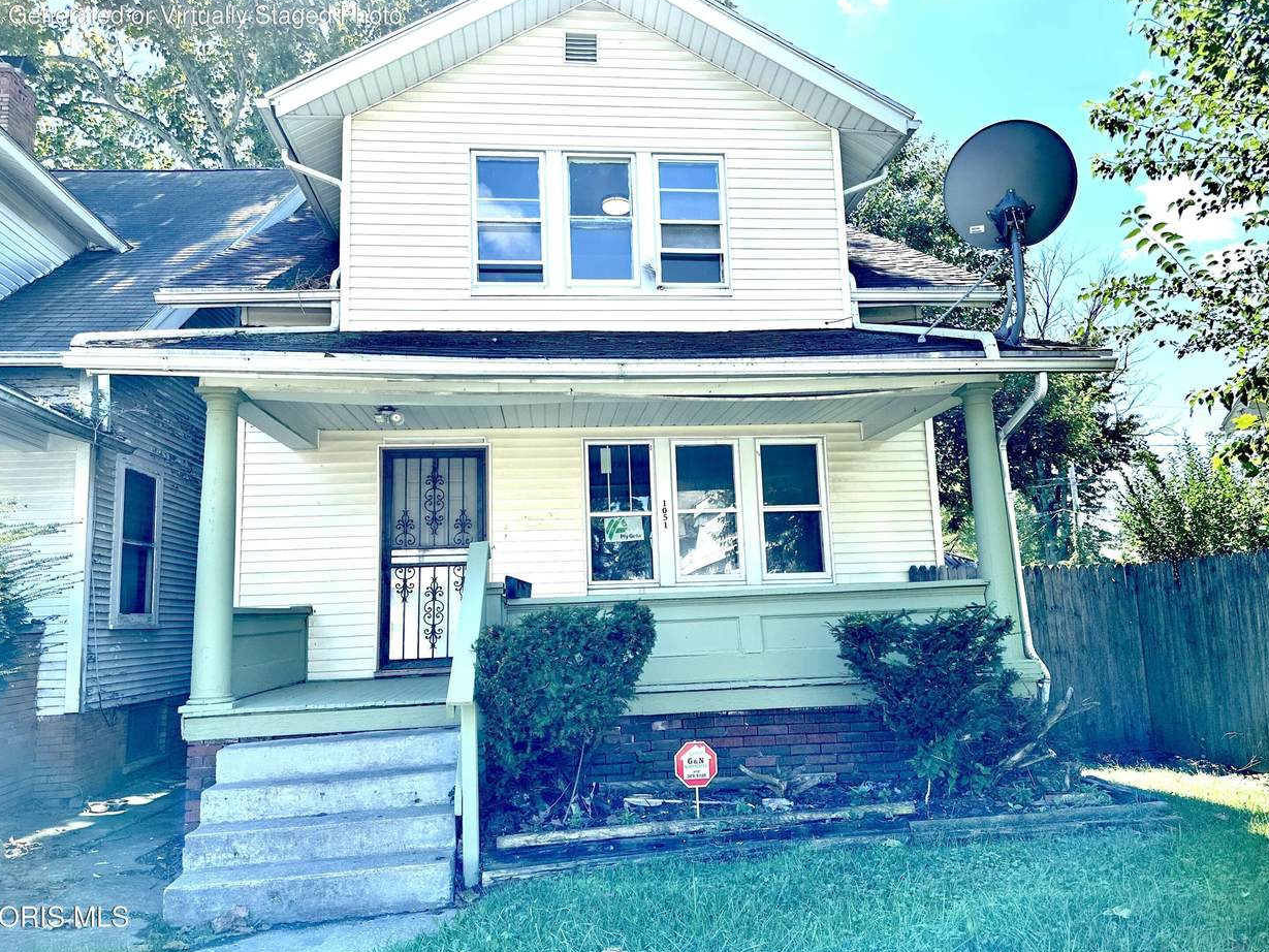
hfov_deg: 69.4
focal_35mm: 25
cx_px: 636
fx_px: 917
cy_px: 467
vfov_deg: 54.9
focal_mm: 6.86
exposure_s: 1/1845
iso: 80
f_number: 1.78
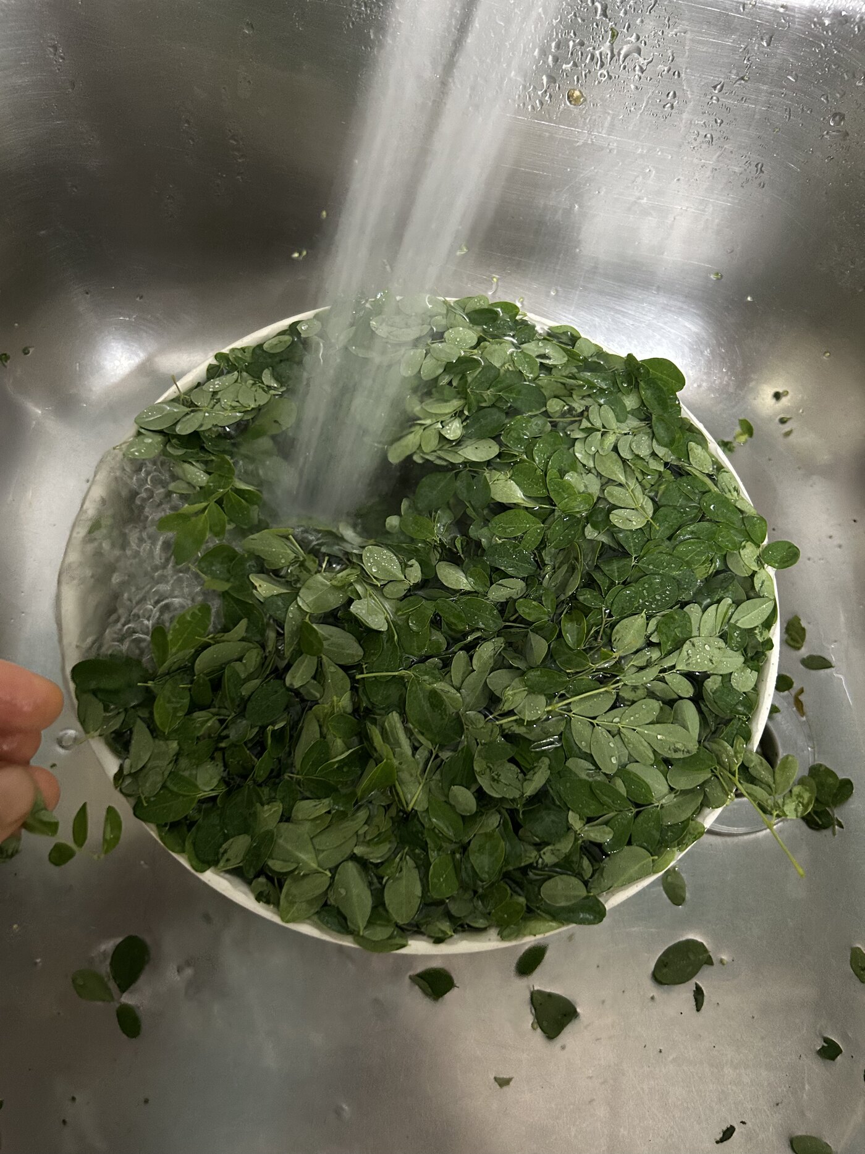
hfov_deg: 53.1
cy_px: 577
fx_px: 866
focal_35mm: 26
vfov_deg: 67.3
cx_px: 432
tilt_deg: -65.6
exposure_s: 1/35
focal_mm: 5.7
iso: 640
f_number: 1.5
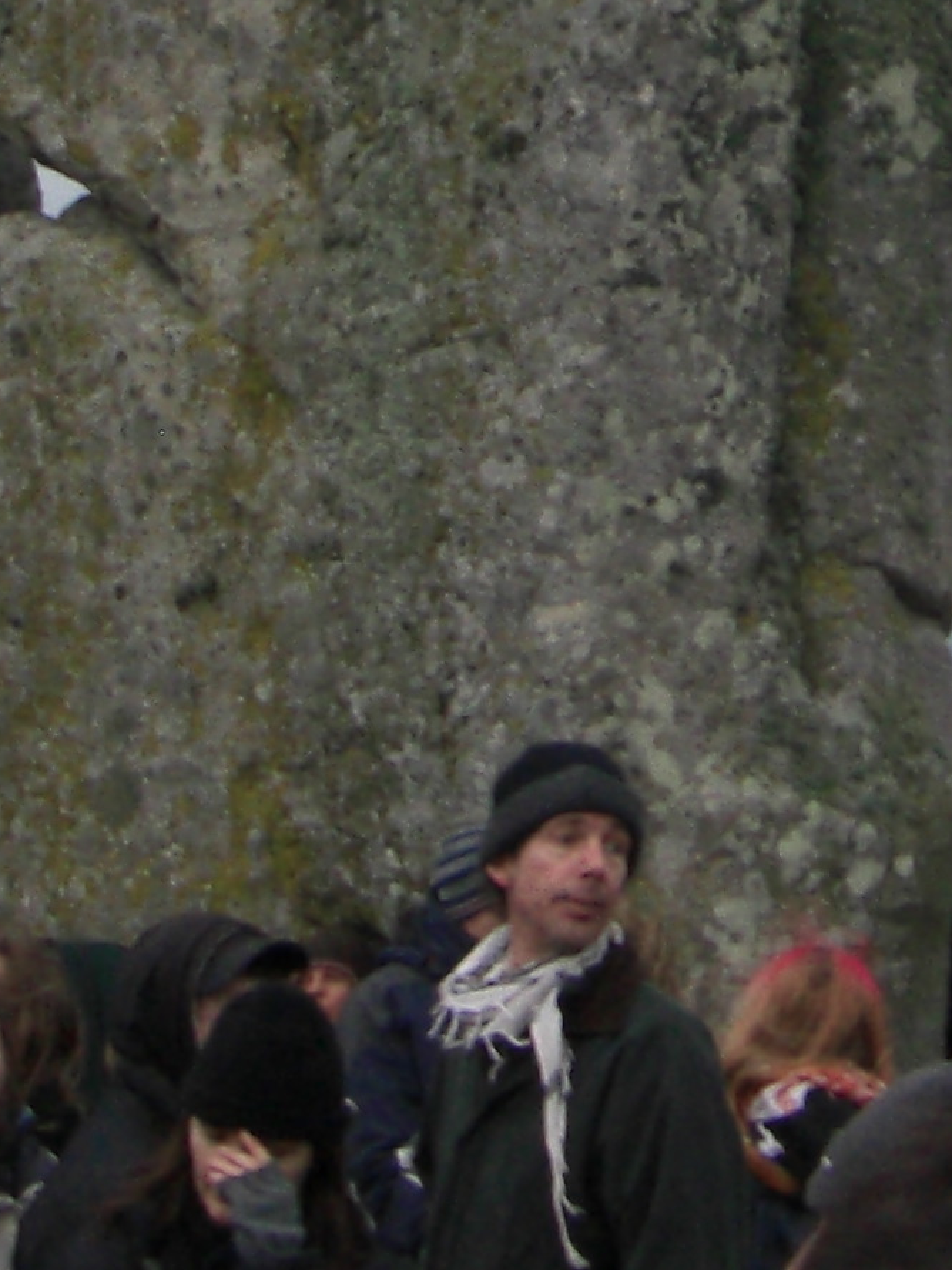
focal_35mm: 131
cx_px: 788
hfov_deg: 11.3
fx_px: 4805
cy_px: -93
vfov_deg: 14.7
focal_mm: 6.3
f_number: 3.4
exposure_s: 1/80
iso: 200
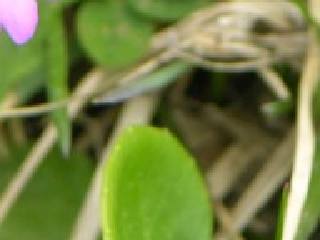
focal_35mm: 962
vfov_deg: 1.5
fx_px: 8893
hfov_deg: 2.1
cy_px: -325
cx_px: 177
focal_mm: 44.7
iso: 50
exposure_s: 1/98
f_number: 4
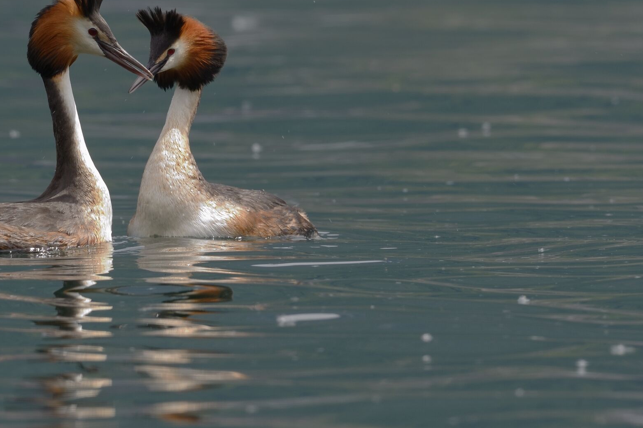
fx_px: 23322
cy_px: 198
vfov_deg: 1.1
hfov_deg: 1.6
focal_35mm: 1306
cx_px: 188
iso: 1000
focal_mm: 850
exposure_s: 1/500
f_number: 11
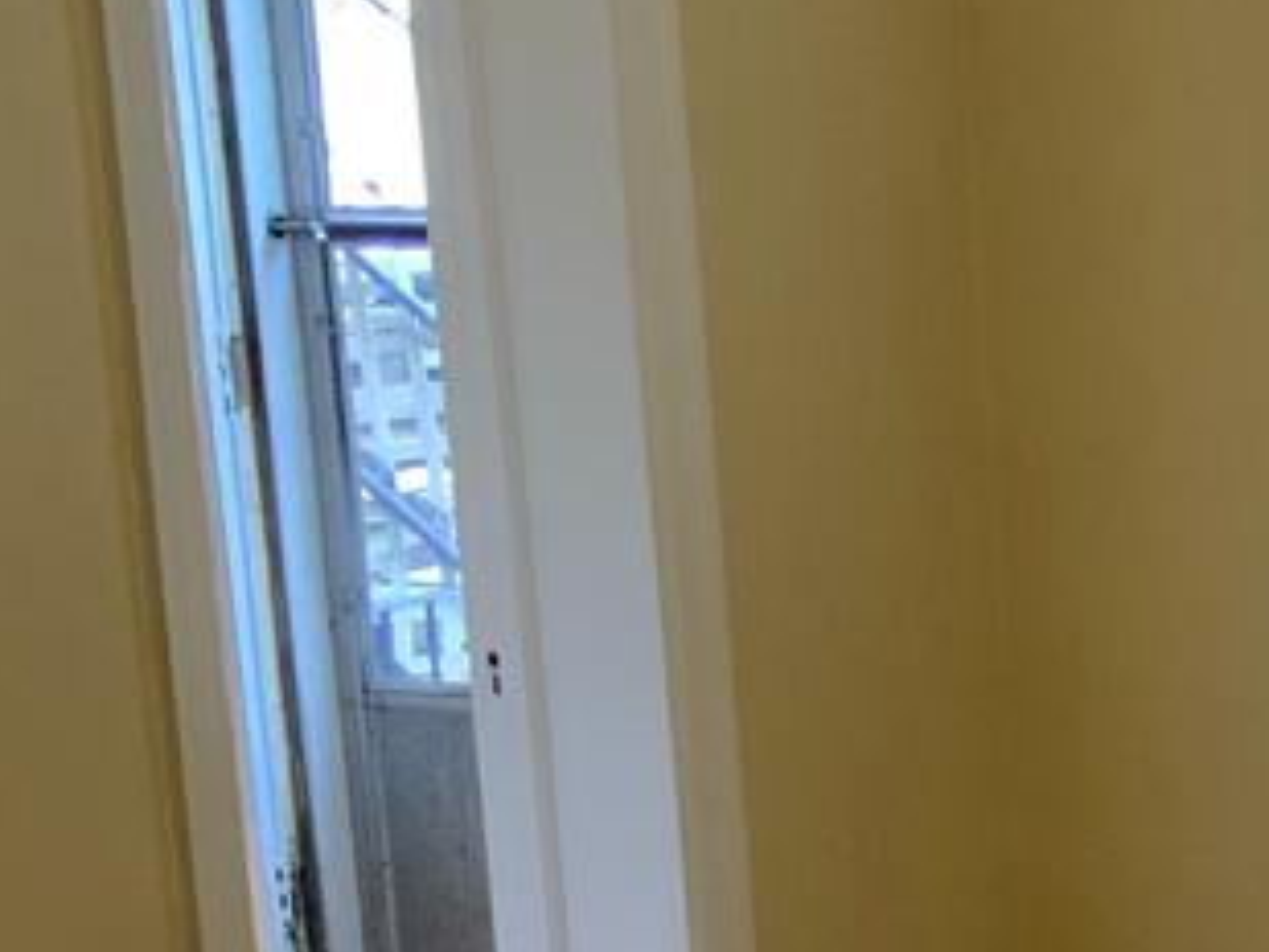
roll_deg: +0.9
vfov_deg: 15.2
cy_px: 895
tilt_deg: -12.3
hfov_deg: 18.1
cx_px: 1938
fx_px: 3521
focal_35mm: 96
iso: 100
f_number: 1.8
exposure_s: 1/60
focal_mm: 3
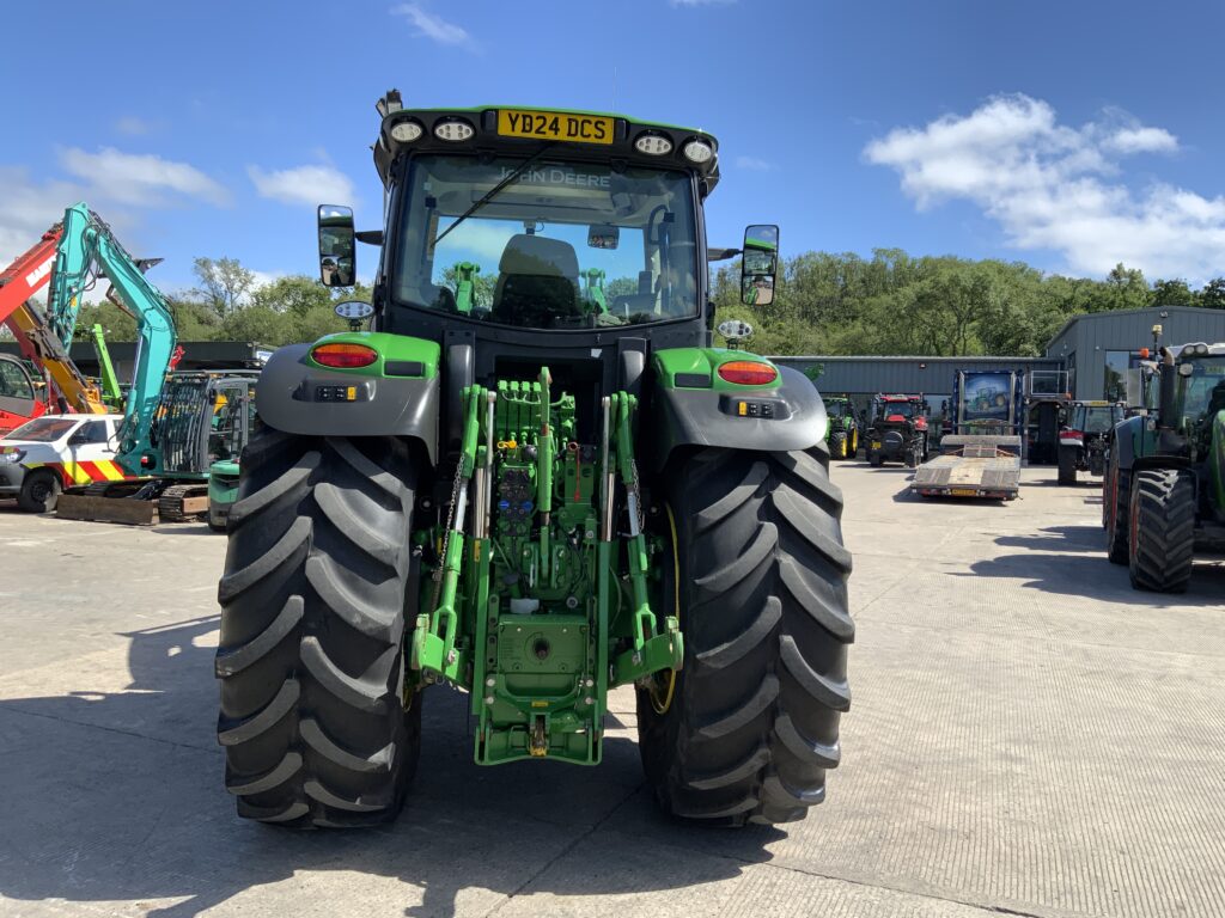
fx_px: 1026
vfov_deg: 48.2
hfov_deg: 61.7
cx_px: 612
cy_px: 459
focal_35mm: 29
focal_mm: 3
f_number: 1.8
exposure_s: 1/1195
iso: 16
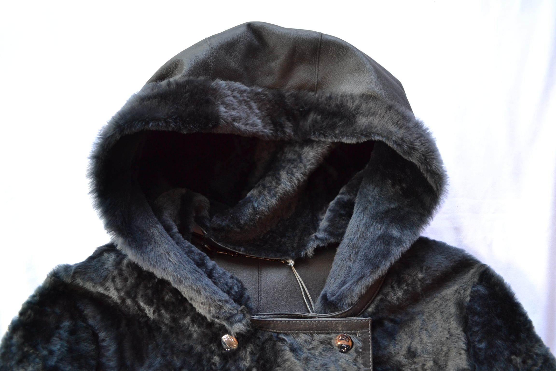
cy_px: 186
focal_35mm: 27
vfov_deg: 47.9
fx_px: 417
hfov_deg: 67.4
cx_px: 278
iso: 450
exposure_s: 1/60
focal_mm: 18
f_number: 3.5
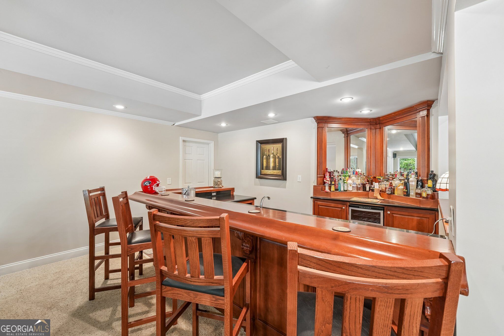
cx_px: 252
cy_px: 168
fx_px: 196
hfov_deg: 104.3
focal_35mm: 14
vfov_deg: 81.2
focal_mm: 14
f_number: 8
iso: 320
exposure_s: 1/2.5
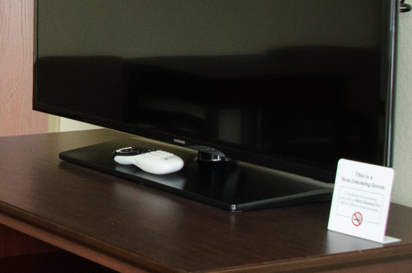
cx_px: -163
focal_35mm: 135
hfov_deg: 14.4
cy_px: 26
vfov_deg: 10.1
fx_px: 1542
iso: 2000
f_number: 7.1
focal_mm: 32
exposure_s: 1/200
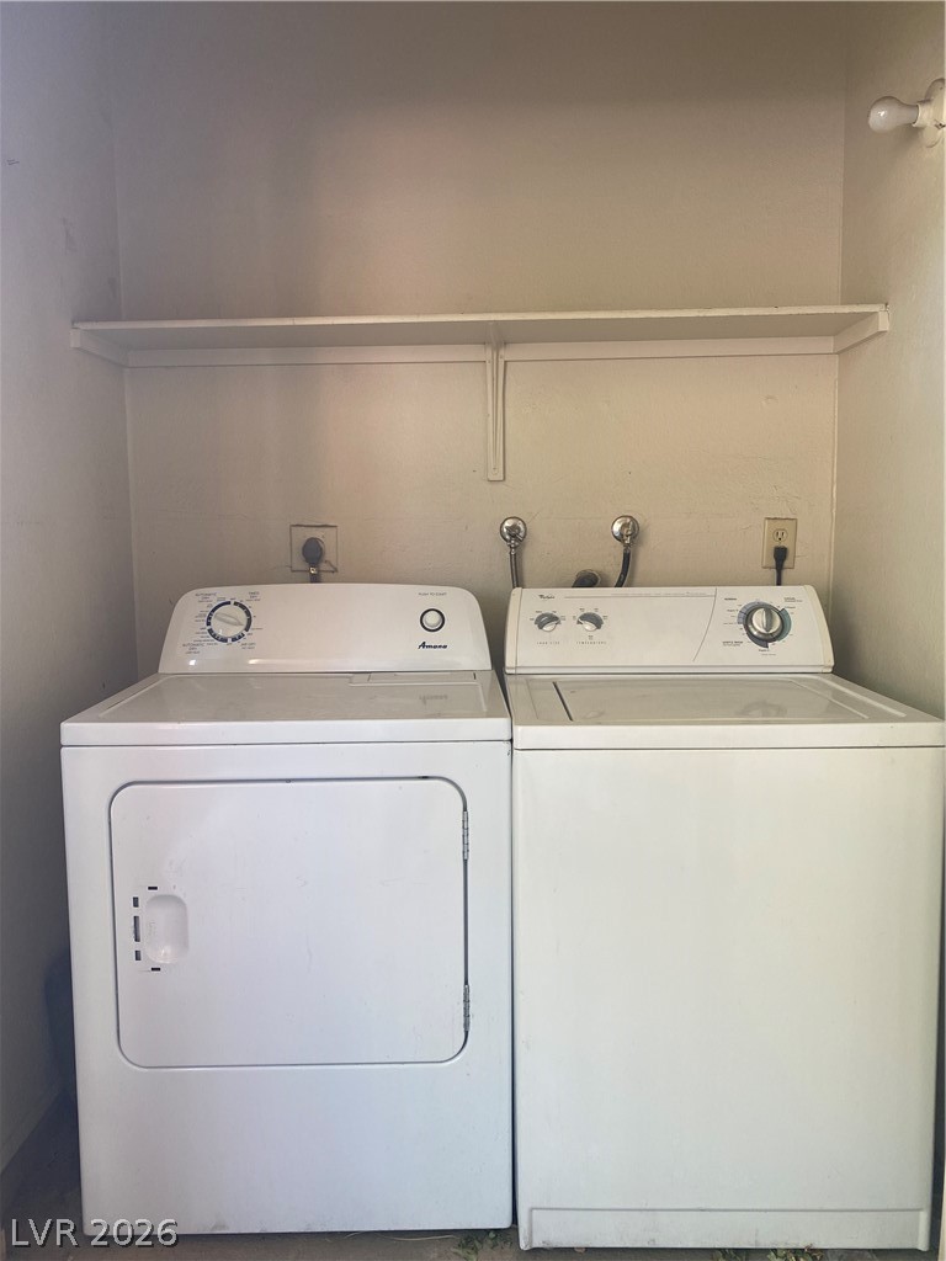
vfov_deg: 67.3
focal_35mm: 26
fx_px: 947
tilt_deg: -5.2
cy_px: 630
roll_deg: -0.4
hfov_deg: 53.1
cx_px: 473
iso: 80
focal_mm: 4.25
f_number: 1.8
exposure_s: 1/121
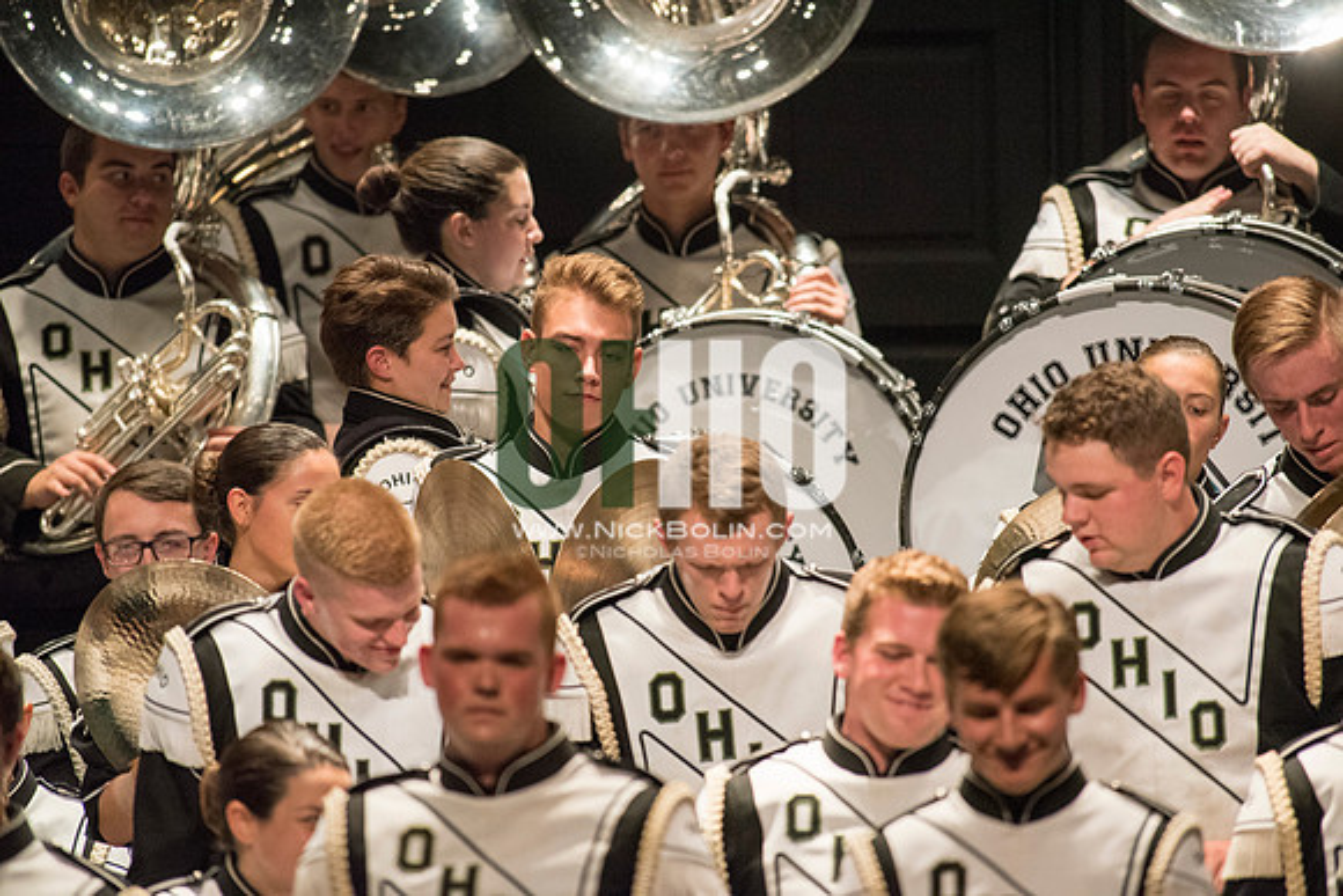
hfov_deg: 3.4
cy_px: 448
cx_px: 672
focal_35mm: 600
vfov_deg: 2.3
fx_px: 22388
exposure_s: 1/320
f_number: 5.6
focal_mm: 600
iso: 4000
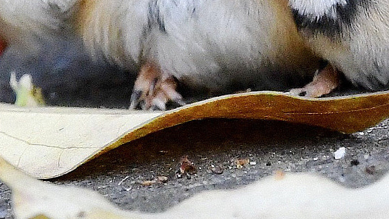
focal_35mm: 1358
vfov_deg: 0.9
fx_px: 14005
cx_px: 200
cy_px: 18
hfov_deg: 1.6
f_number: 5.6
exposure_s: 1/1000
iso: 2800
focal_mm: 300
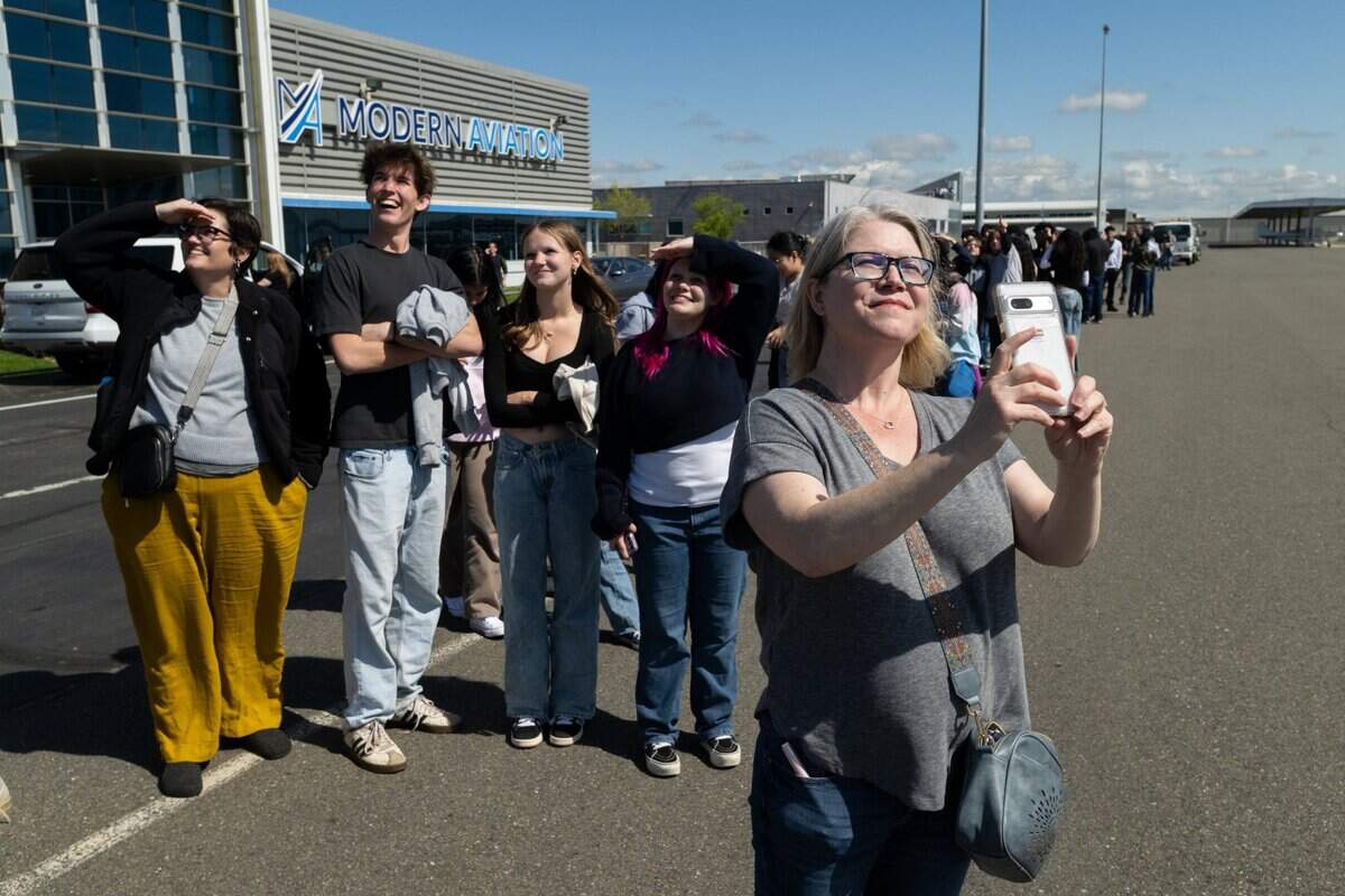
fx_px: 1121
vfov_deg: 43.6
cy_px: 448
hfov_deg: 61.9
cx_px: 672
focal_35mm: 30
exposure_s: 1/800
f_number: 11
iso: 400
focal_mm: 30
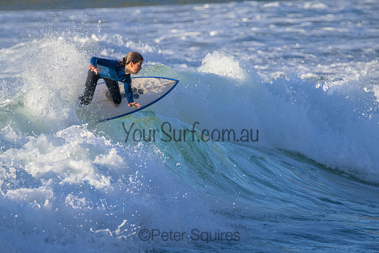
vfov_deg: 1.3
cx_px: 163
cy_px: 116
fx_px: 11434
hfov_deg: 1.9
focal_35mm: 1086
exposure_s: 1/2000
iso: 2800
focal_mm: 800
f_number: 11
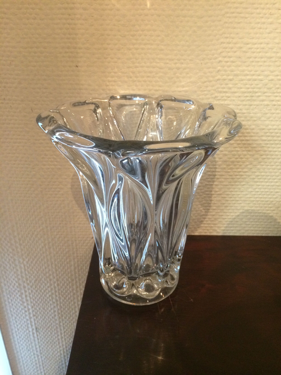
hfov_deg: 48.2
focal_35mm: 29
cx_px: 140
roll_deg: -1.4
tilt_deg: -27.6
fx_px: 314
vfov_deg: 61.7
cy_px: 188
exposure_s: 1/17
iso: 320
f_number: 2.2
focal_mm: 4.15
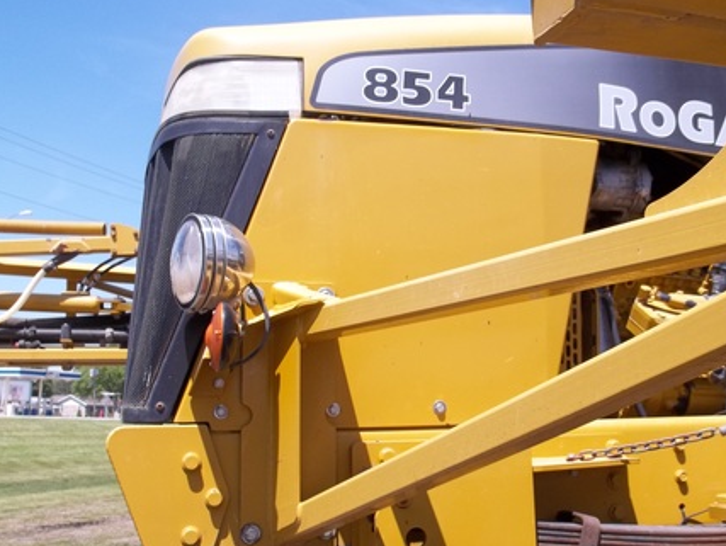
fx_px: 882
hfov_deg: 44.4
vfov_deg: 34.4
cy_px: 281
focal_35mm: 42
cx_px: 454
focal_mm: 5.9
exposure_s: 1/100
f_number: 8
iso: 64
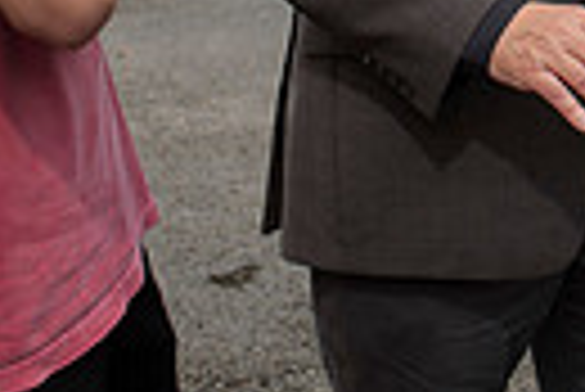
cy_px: -471
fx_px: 2538
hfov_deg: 12.6
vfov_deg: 8.3
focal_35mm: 156
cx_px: 832
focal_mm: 35
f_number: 4.5
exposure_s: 1/50
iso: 100
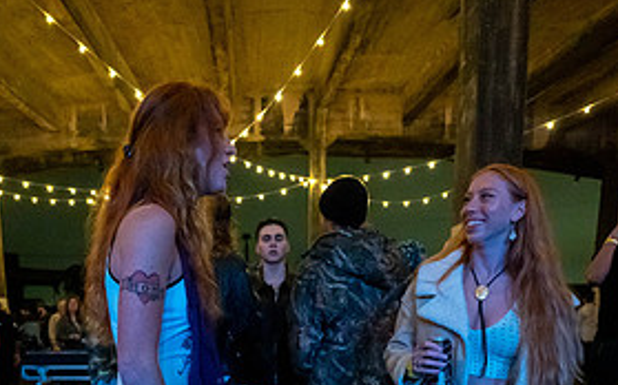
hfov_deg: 60.8
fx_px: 522
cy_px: 417
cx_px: 248
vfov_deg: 35.1
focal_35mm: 31
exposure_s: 1/200
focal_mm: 14
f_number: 3.2
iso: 4000
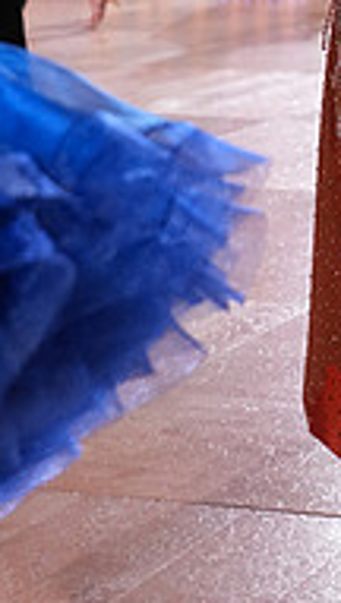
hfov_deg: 9.4
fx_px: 1985
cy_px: -155
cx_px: 601
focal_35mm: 124
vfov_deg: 16.4
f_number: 4
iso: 2500
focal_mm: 39
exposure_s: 1/500
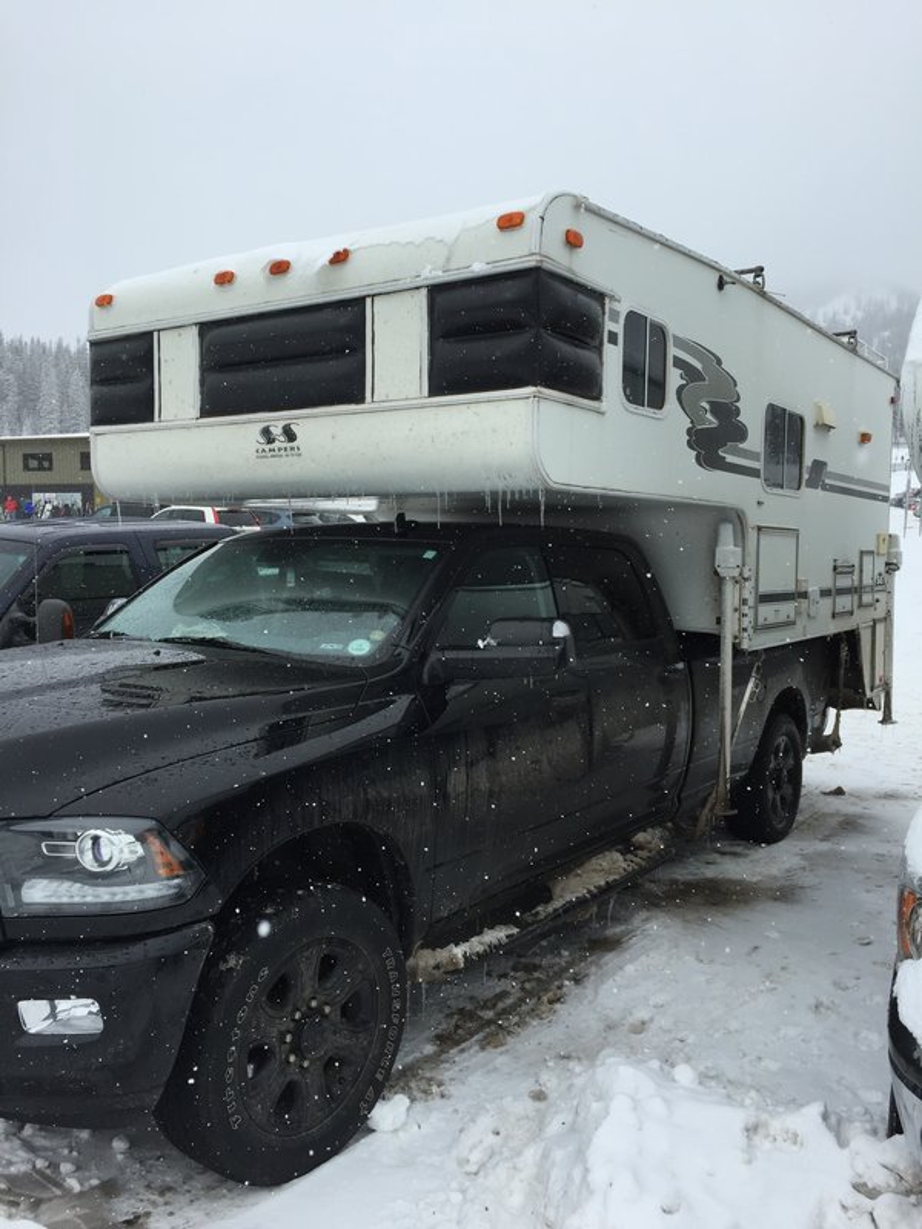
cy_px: 614
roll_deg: -0.7
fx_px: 1030
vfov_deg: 61.7
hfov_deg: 48.2
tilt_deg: -3.7
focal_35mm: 29
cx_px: 461
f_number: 2.2
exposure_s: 1/1980
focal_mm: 4.15
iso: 32
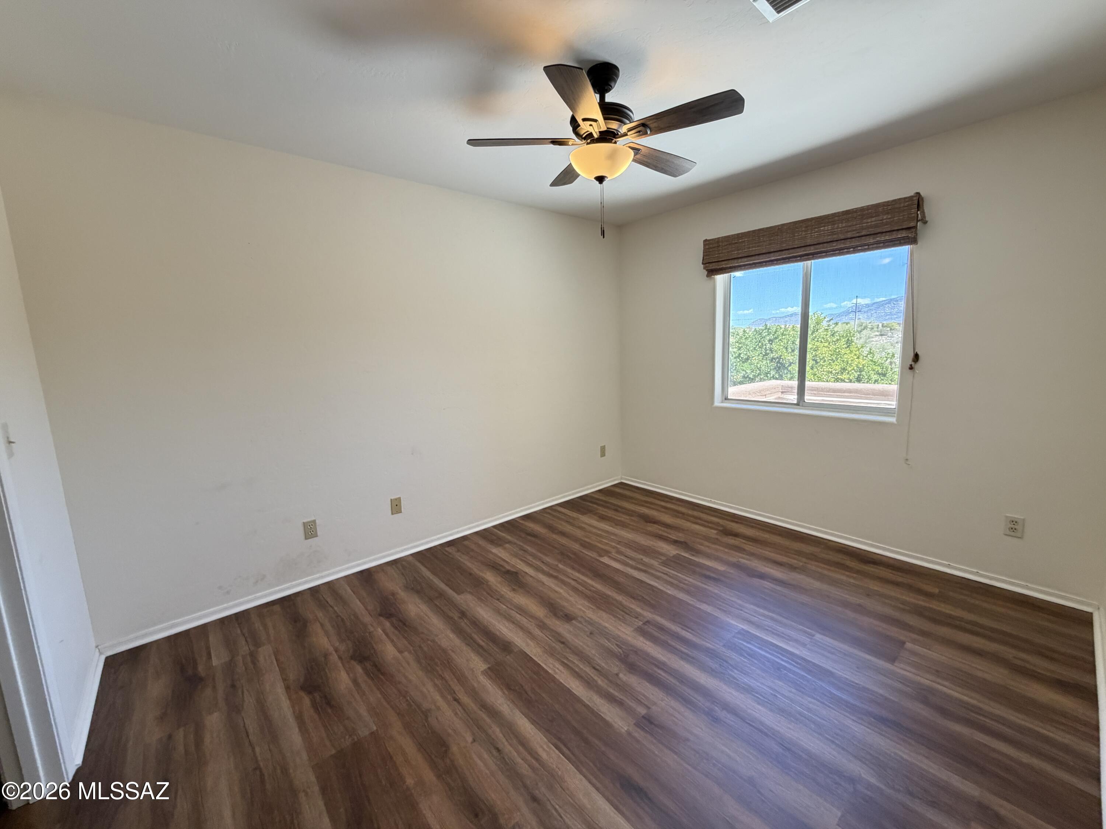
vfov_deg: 85.7
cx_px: 553
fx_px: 447
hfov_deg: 102.1
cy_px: 414
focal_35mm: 14
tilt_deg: -8.5
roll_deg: +2.3
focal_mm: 2.22
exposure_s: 1/60
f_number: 2.2
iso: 400
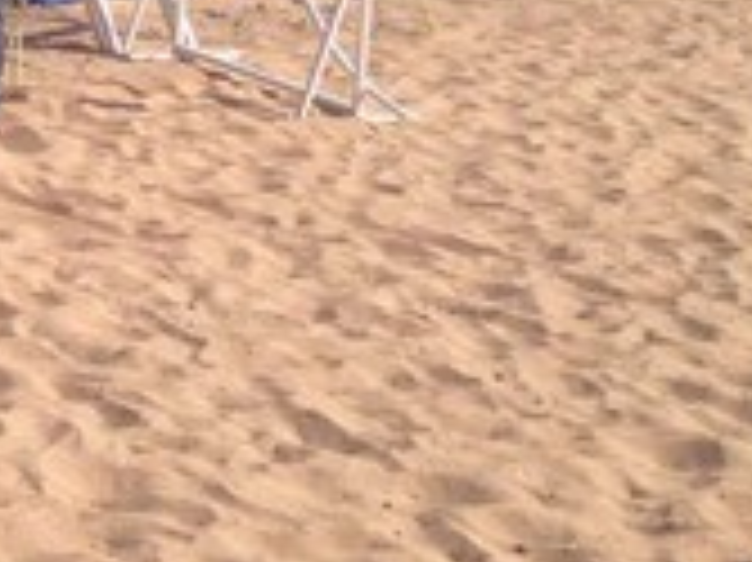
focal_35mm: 126
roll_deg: -1.9
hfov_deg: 14.2
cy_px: -180
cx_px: -504
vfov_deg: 11.4
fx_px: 2735
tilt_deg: -6.7
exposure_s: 1/1905
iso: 50
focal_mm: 4.28
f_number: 2.4
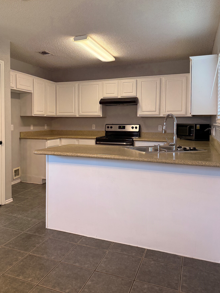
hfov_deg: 49.6
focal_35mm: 28
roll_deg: -0.1
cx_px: 95
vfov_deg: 63.2
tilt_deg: -1.0
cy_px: 127
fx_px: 237
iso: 200
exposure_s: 1/154
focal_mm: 6.76
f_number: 1.78
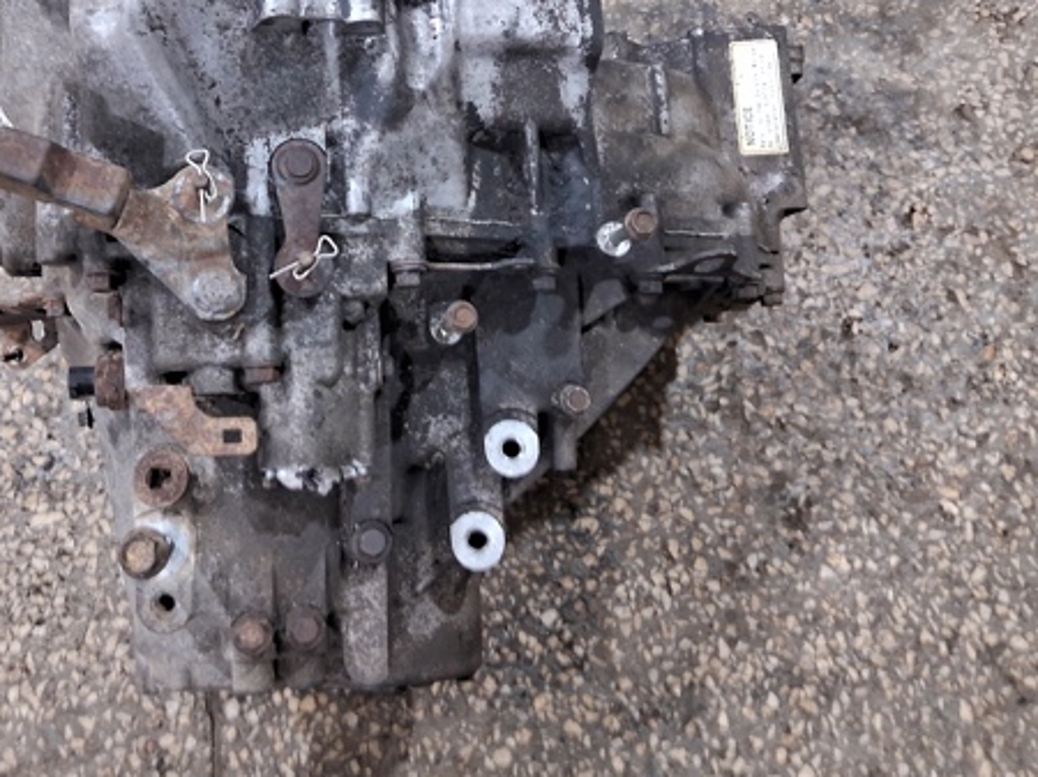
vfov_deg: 38.1
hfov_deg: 49.6
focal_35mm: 37
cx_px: 376
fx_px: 1109
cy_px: 239
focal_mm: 3.98
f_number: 1.8
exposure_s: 1/25
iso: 800
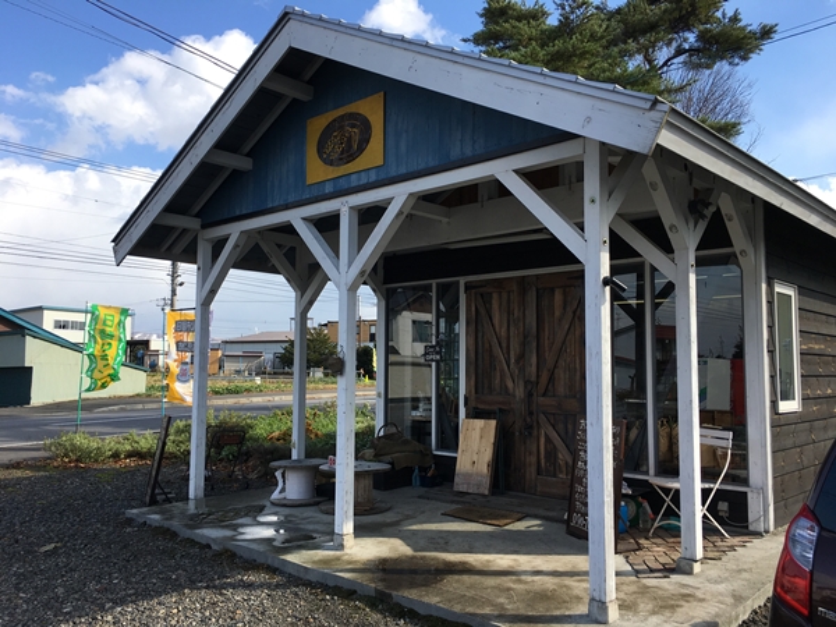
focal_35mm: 29
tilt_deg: +8.2
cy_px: 314
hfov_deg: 61.7
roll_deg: -0.8
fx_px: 700
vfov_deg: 48.2
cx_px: 418
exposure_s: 1/855
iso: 25
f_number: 2.2
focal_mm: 4.15
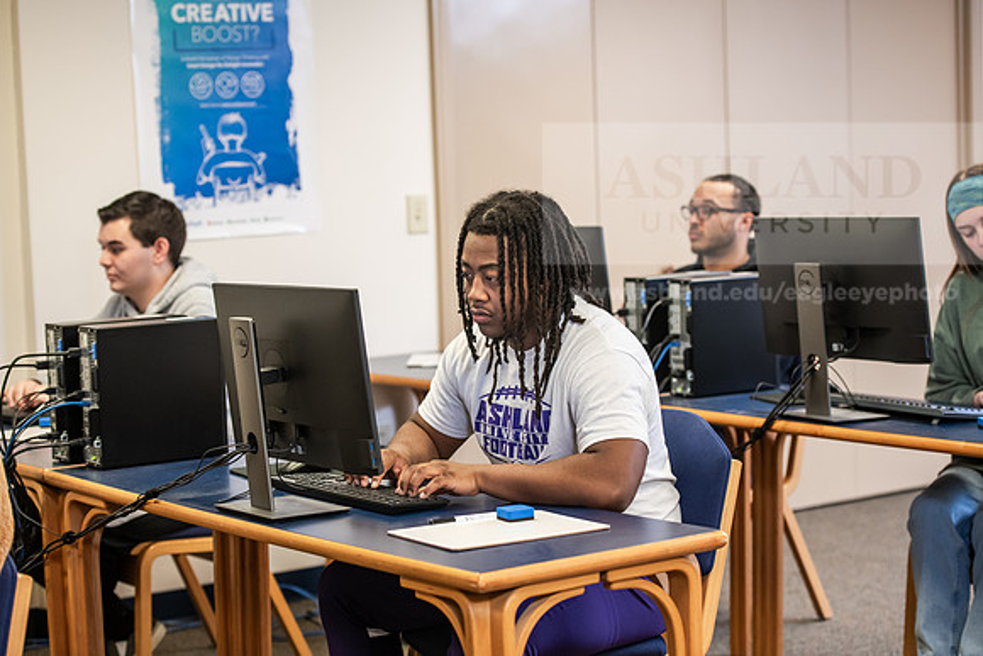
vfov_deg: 17.1
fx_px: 2185
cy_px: 328
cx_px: 492
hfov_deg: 25.4
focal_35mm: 80
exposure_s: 1/160
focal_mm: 80
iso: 1000
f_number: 3.2
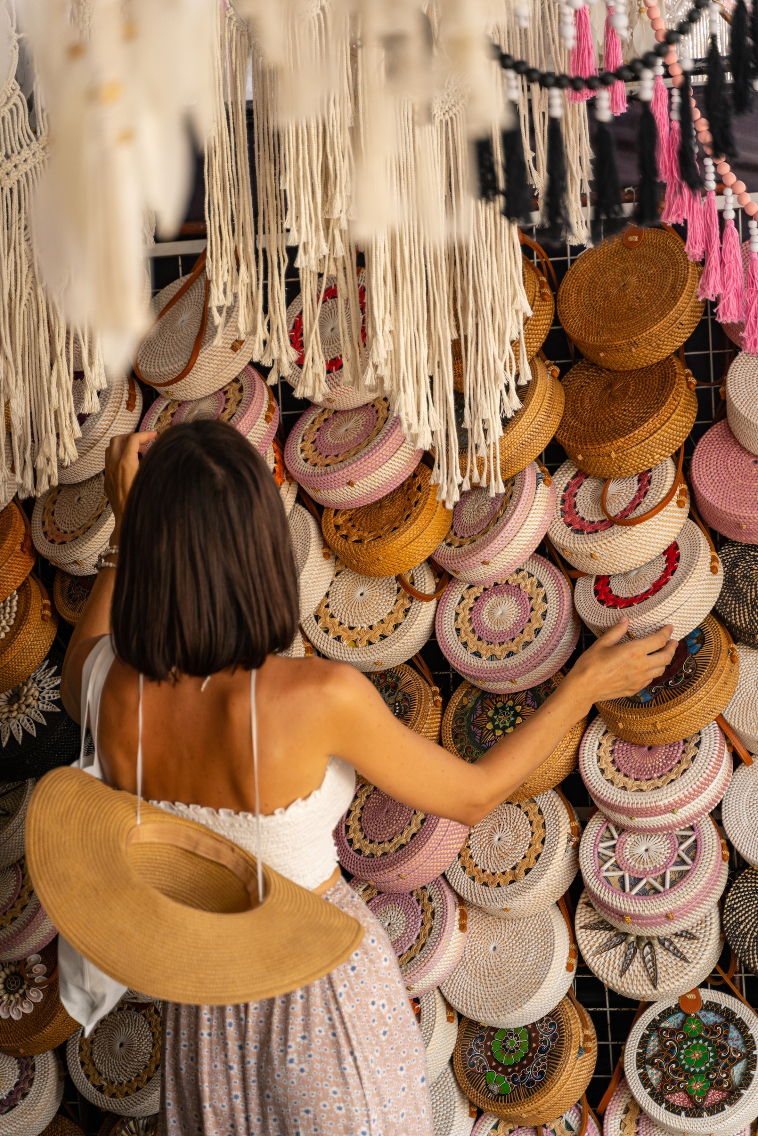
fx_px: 2368
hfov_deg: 18.2
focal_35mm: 75
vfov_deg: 27.0
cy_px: 568
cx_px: 379
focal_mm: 75
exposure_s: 1/640
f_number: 2.8
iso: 200
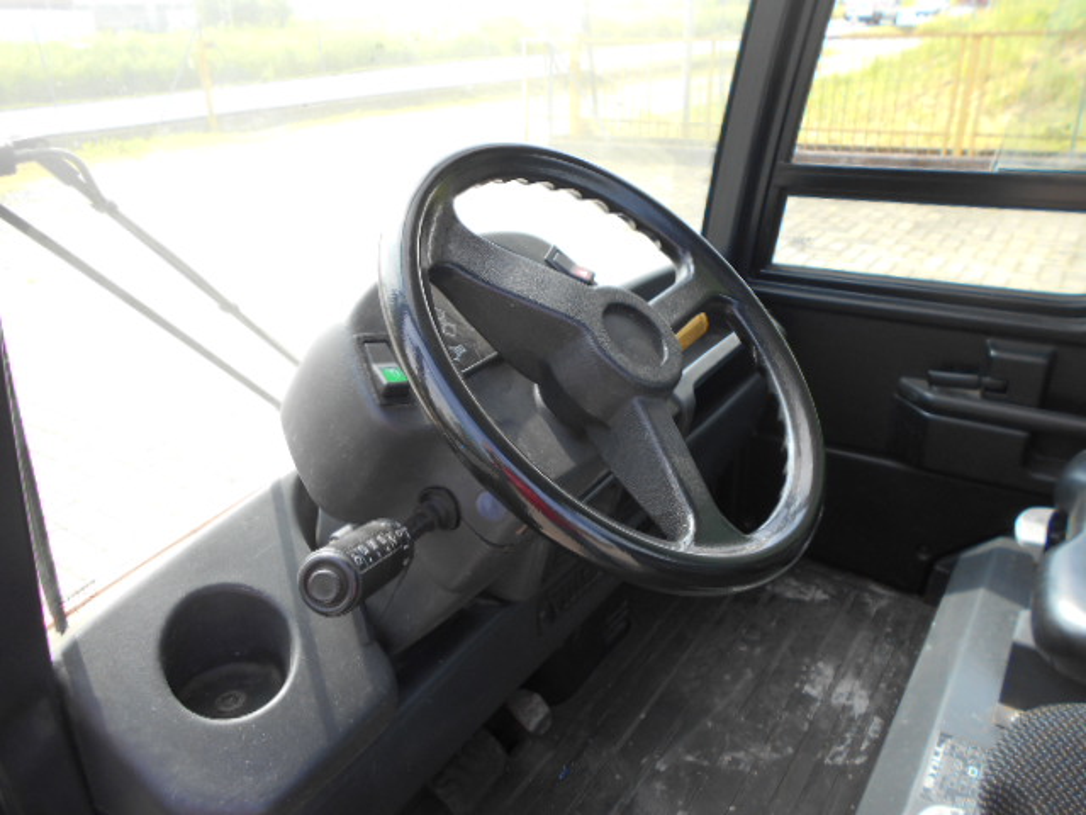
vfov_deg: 53.1
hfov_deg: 67.3
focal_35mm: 26
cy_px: 408
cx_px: 543
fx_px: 816
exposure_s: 1/125
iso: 80
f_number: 3.2
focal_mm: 4.6
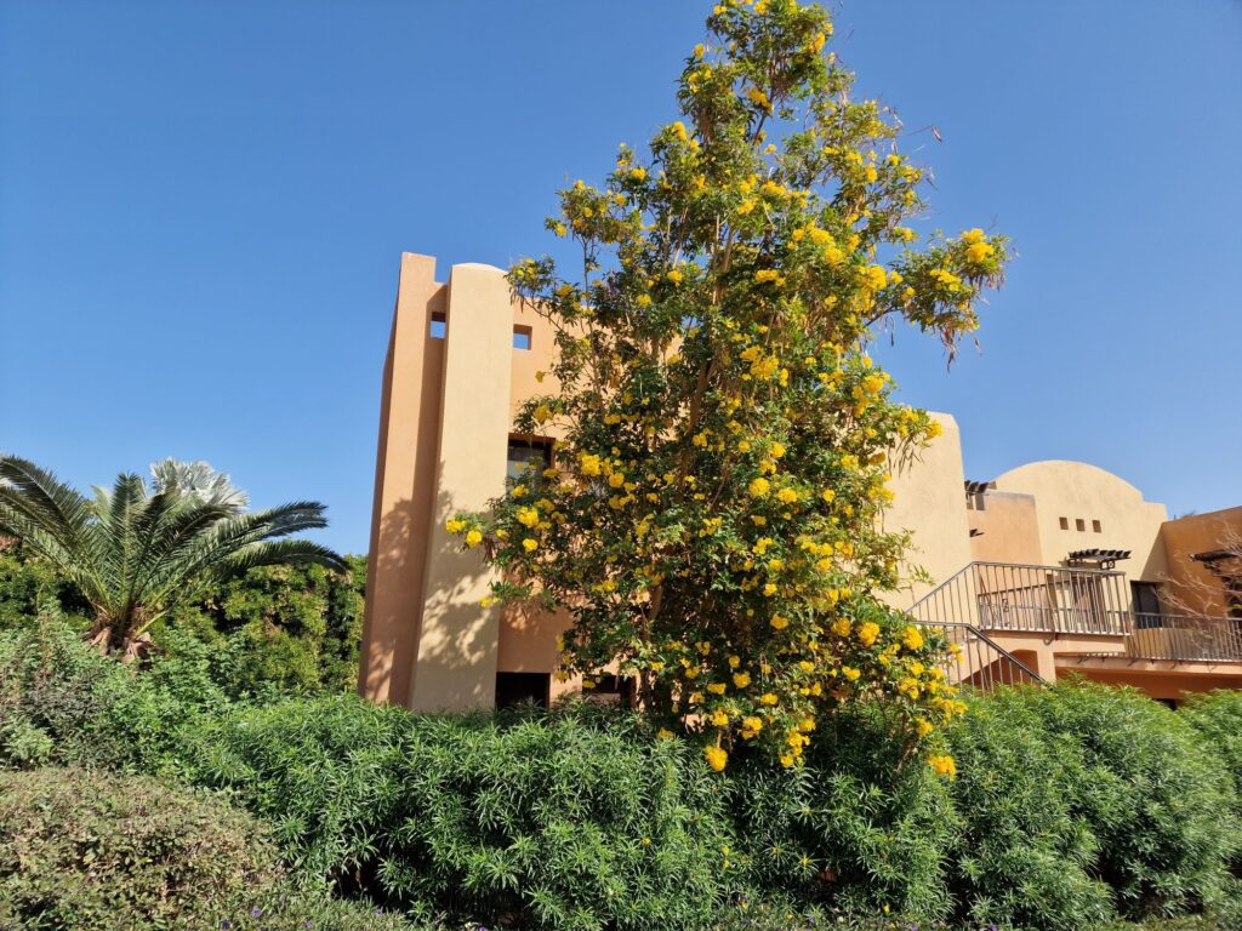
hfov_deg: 73.9
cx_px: 621
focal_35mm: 23
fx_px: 825
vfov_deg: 58.9
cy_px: 466
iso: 50
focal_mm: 6.4
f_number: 1.8
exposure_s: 1/1144
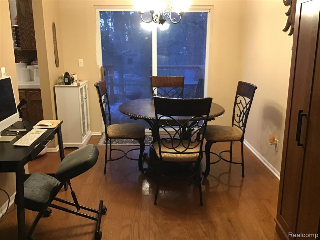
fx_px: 287
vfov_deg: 45.4
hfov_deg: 58.4
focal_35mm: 31
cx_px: 160
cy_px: 120
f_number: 2.4
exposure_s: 1/17
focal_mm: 3.3
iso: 200
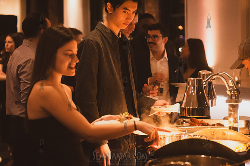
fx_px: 561
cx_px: 125
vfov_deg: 16.9
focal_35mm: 81
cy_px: 83
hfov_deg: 25.1
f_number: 3.5
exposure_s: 1/200
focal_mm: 80
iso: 8000
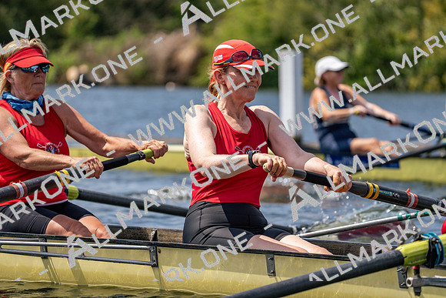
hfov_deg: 7.9
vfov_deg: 5.3
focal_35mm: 259
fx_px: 3209
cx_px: 223
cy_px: 149
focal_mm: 259
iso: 250
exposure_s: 1/2000
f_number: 5.6
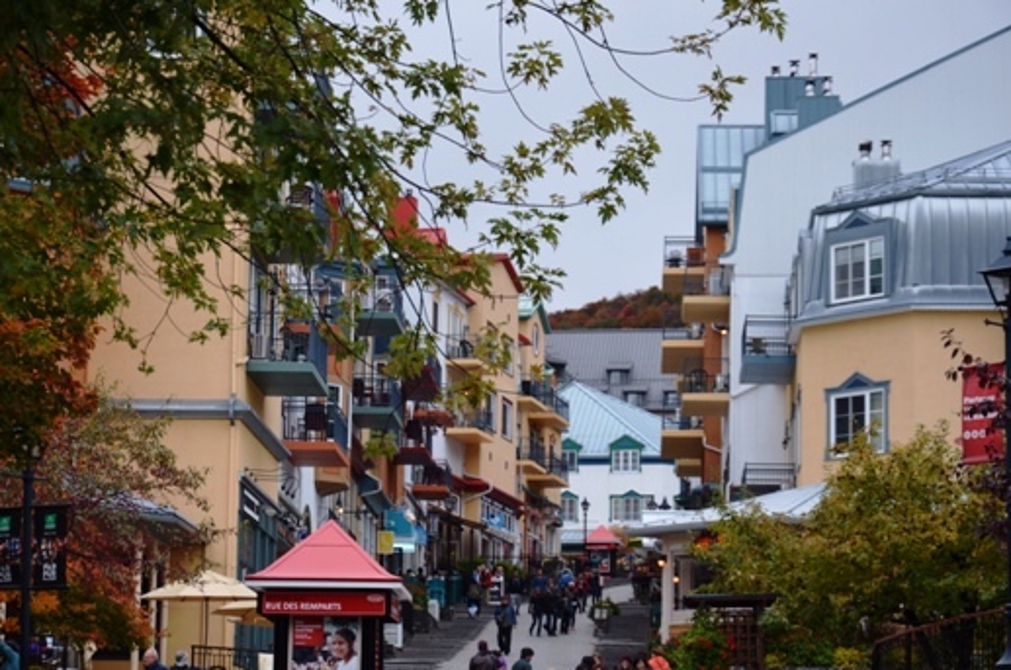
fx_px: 2944
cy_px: 335
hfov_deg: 19.5
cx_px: 506
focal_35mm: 105
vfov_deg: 13.0
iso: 280
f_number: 5.6
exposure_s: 1/125
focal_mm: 70
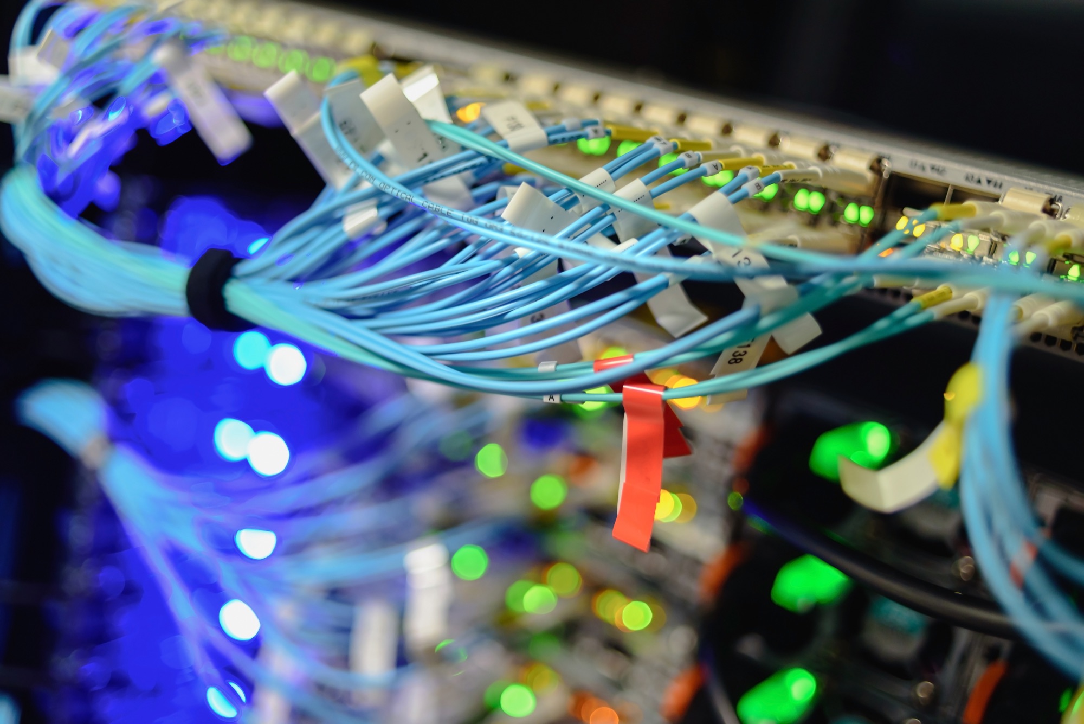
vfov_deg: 37.9
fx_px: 1054
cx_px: 542
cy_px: 362
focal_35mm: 35
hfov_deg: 54.4
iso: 800
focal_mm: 35
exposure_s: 1/40
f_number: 2.5
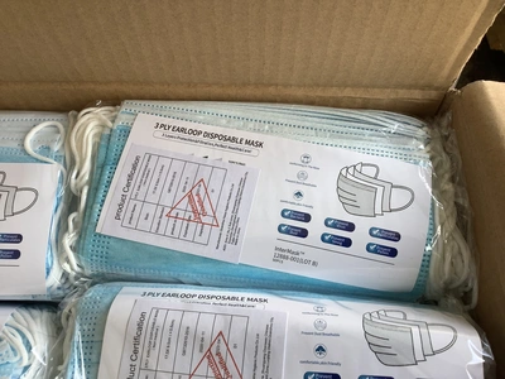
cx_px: 252
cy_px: 190
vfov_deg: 45.4
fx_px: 452
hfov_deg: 58.4
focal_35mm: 31
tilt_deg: -57.2
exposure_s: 1/148
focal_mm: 3.3
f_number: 2.4
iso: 25
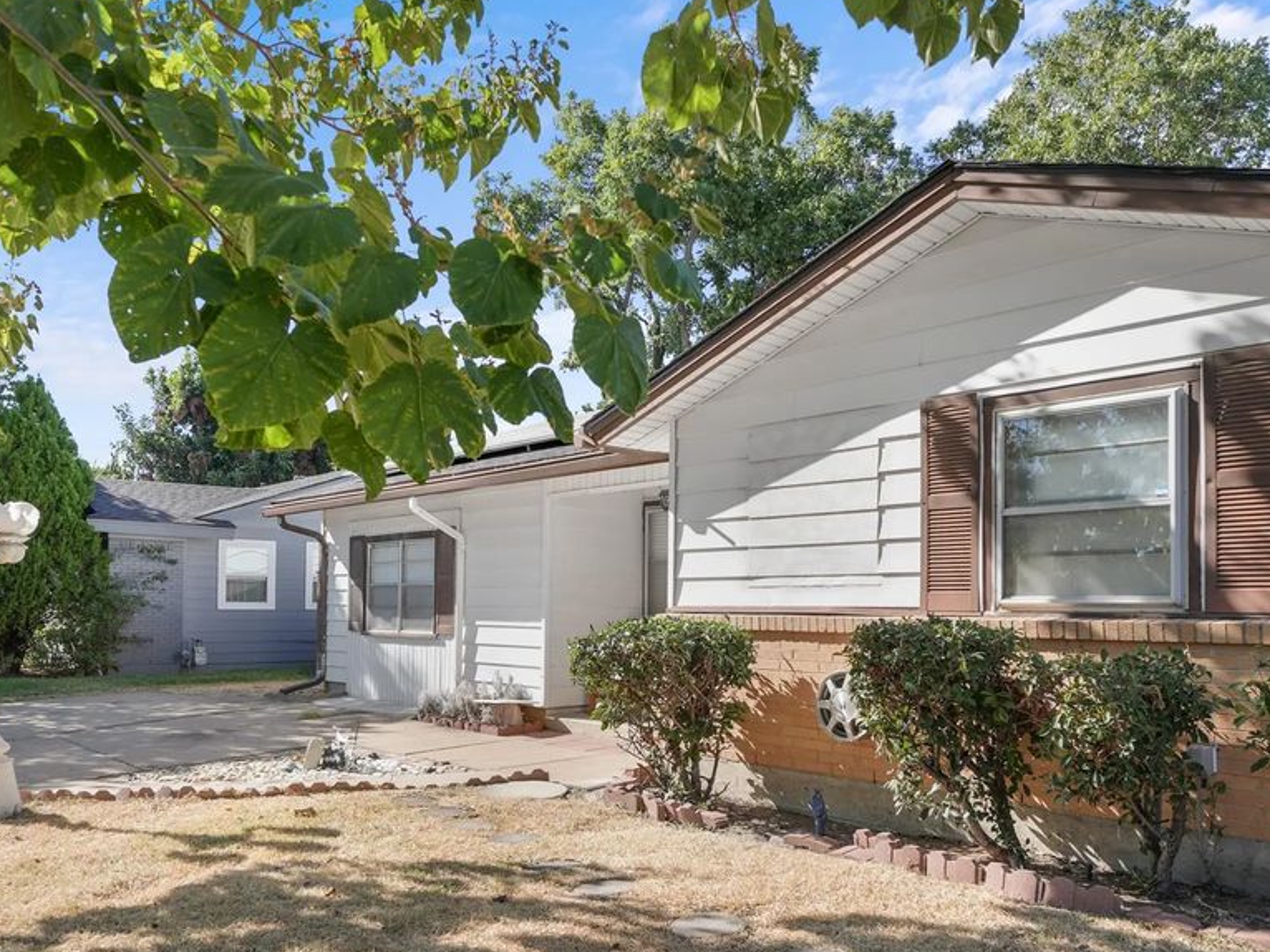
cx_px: 600
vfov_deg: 49.9
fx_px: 1019
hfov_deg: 63.8
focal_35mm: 28
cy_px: 546
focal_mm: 14.4
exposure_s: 1/160
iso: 160
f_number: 3.2
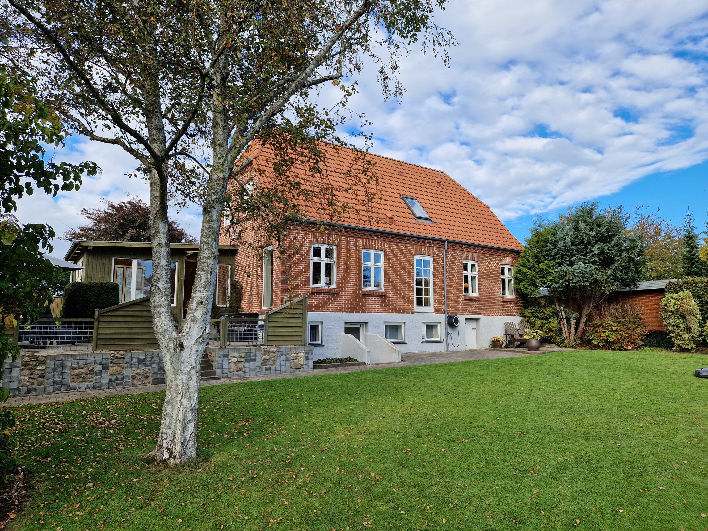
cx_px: 354
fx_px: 470
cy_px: 266
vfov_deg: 58.9
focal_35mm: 23
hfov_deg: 73.9
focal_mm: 5.4
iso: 50
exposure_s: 1/886
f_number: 1.8
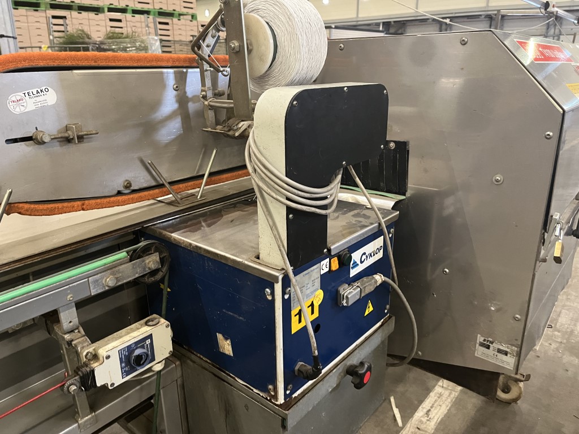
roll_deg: +0.6
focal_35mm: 26
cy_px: 217
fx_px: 435
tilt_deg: -17.3
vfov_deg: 53.1
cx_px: 290
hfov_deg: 67.3
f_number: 1.6
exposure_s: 1/50
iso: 400
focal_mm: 5.1
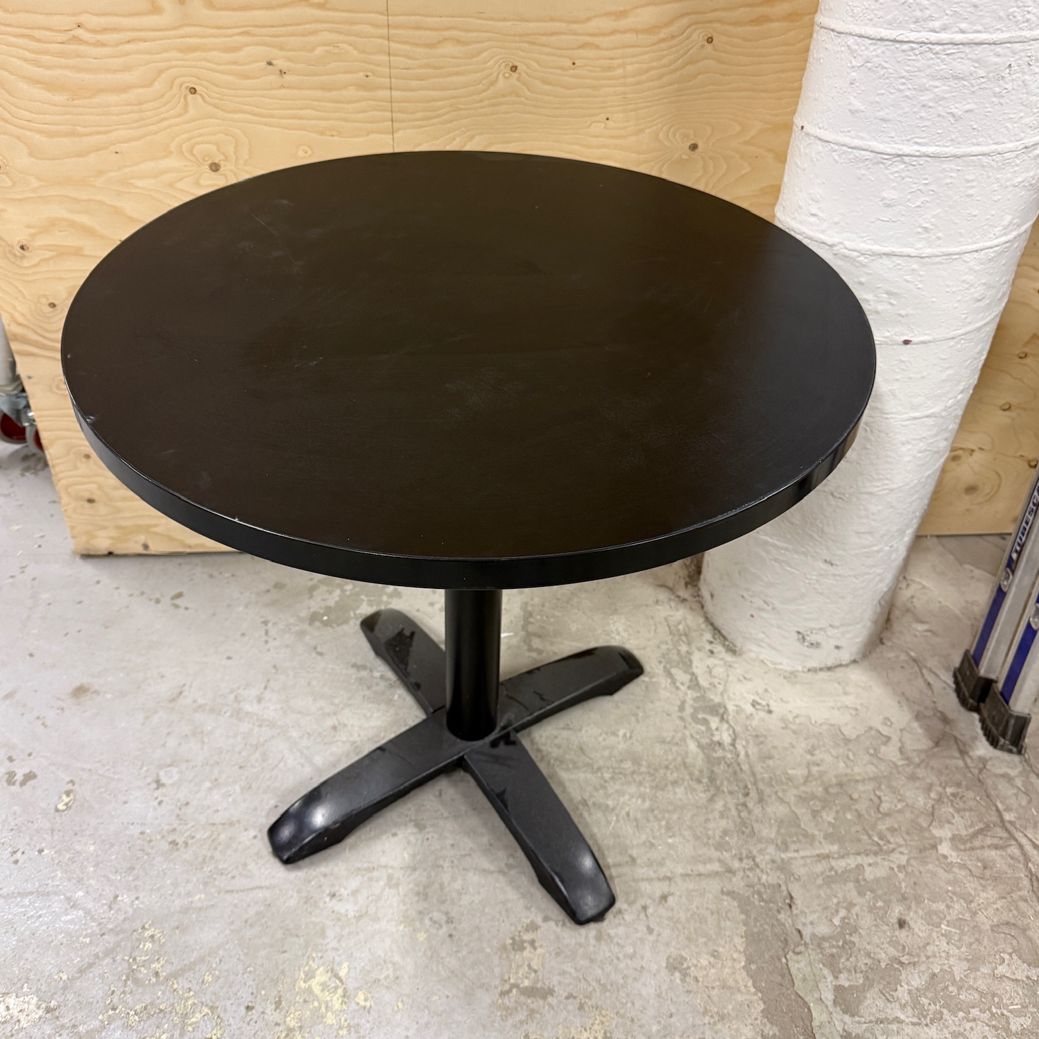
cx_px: 515
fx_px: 985
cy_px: 479
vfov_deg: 55.6
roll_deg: -2.8
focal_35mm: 29
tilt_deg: -37.4
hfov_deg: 55.6
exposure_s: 1/50
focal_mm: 6.76
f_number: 1.78
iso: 250
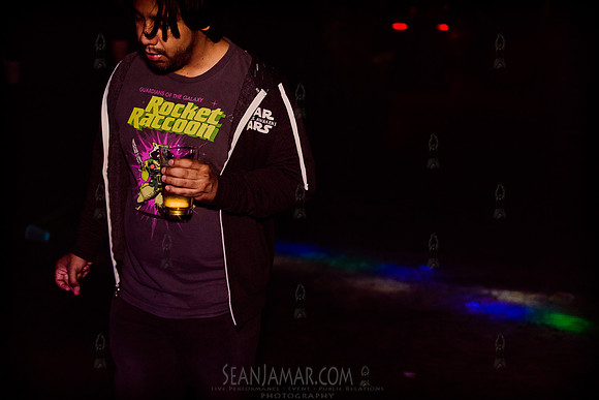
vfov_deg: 27.0
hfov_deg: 39.6
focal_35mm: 50
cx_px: 300
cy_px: 200
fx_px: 832
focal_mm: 50
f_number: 2.8
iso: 3200
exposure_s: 1/320
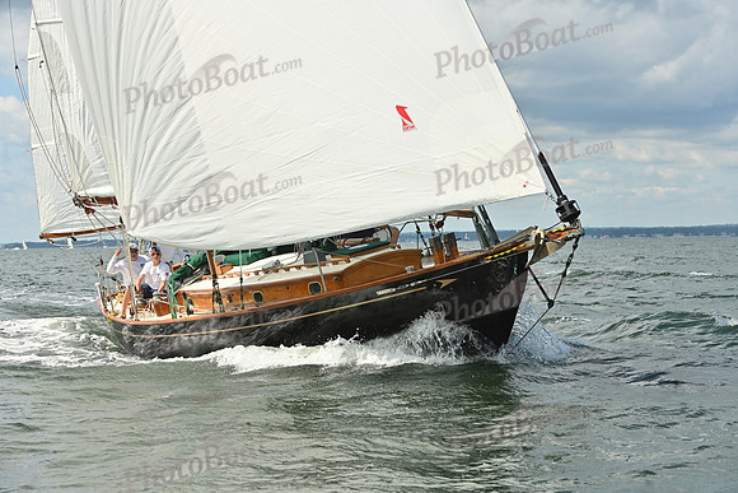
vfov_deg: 17.5
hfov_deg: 26.0
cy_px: 246
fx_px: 1599
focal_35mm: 78
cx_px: 369
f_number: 8
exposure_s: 1/1250
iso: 250
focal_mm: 78
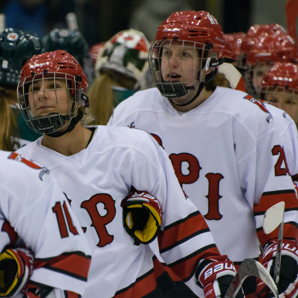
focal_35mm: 704
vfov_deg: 2.5
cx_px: 81
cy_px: 160
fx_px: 6857
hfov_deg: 2.5
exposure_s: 1/640
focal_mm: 280
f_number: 5.6
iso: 4000
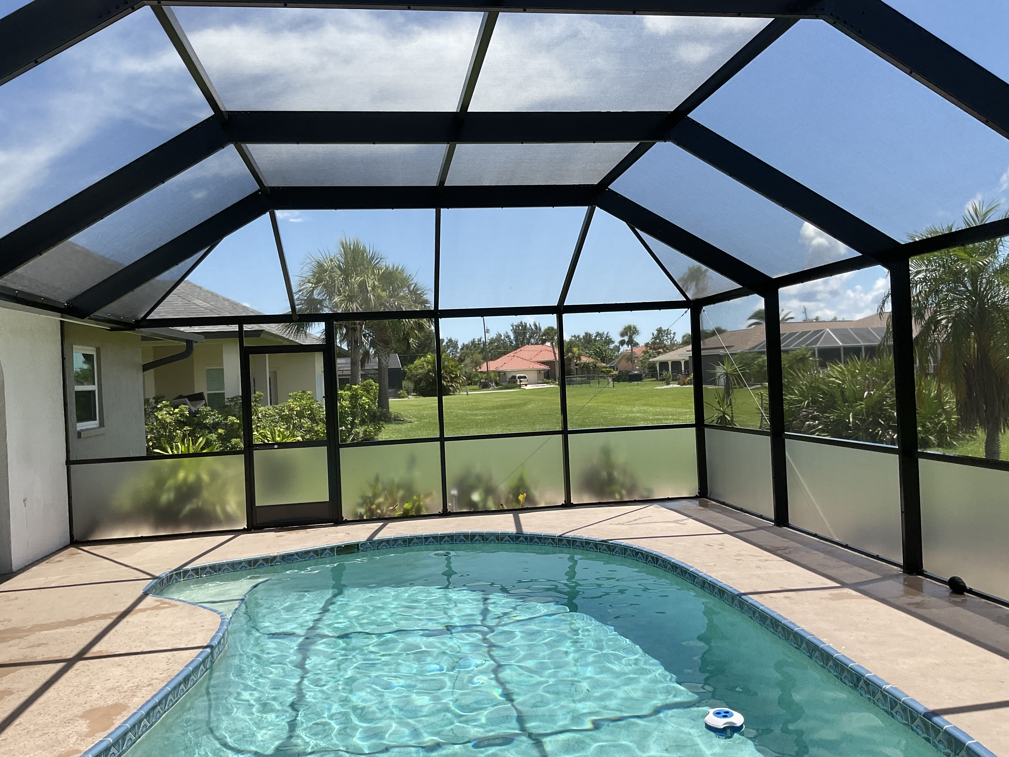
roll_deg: +2.9
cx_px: 504
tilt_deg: -0.7
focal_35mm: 29
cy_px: 378
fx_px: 845
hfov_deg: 61.7
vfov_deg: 48.2
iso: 16
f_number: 1.8
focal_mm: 3
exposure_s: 1/944
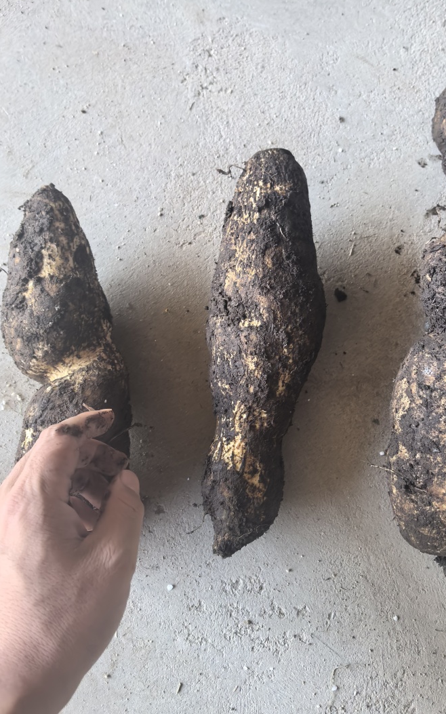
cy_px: 354
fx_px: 564
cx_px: 265
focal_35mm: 29
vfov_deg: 64.6
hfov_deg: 43.0
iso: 125
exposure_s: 1/100
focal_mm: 5.75
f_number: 2
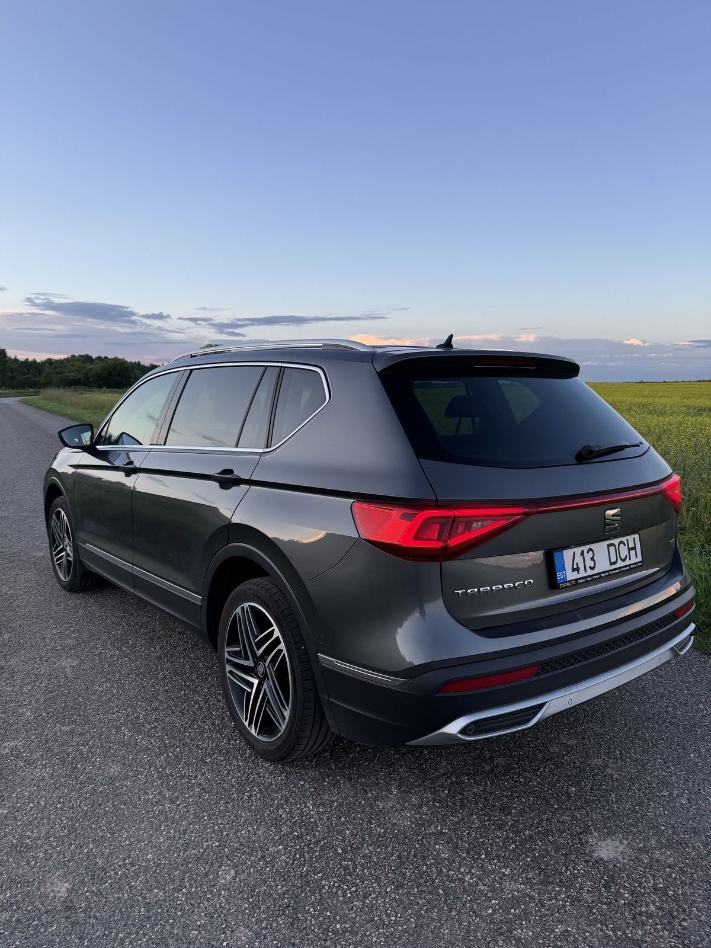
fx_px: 657
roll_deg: -0.5
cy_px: 474
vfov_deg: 71.6
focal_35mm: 24
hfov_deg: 56.8
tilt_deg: -7.5
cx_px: 356
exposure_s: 1/470
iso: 80
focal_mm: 6.76
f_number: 1.78
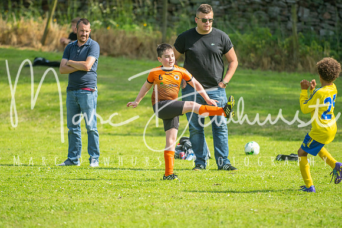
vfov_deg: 4.6
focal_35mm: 300
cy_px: 114
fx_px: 2851
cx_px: 171
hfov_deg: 6.9
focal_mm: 200
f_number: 3.2
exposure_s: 1/1600
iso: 250
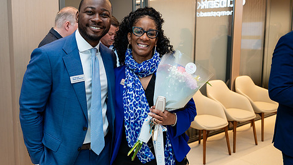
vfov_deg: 31.1
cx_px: 111
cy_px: 71
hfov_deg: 52.3
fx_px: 295
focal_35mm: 38
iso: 400
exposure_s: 1/200
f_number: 4
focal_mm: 27
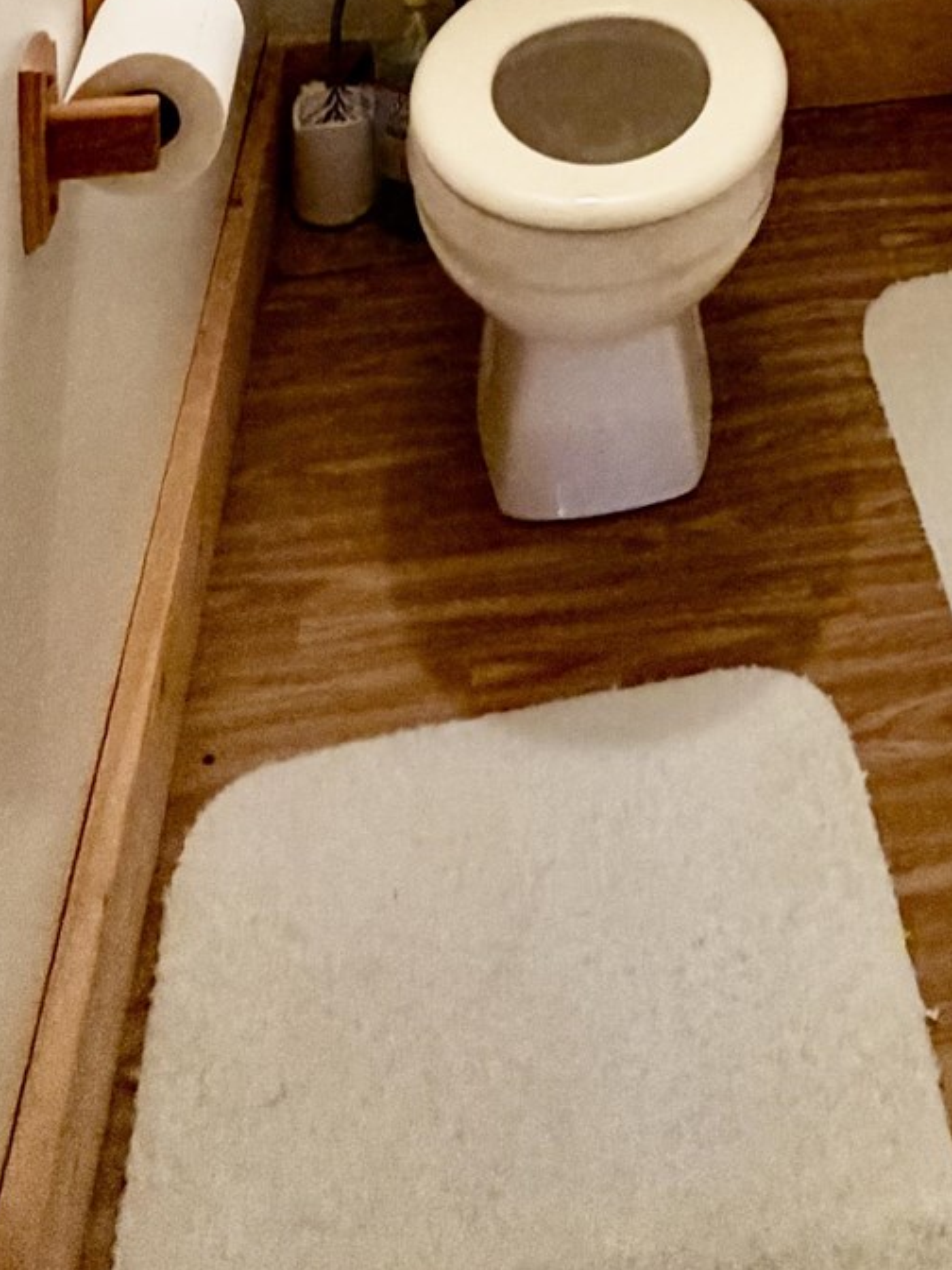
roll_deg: -2.2
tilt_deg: -6.5
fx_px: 1760
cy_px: -799
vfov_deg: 25.2
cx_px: 835
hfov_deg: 29.2
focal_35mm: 48
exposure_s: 1/120
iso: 320
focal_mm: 2.22
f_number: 2.2
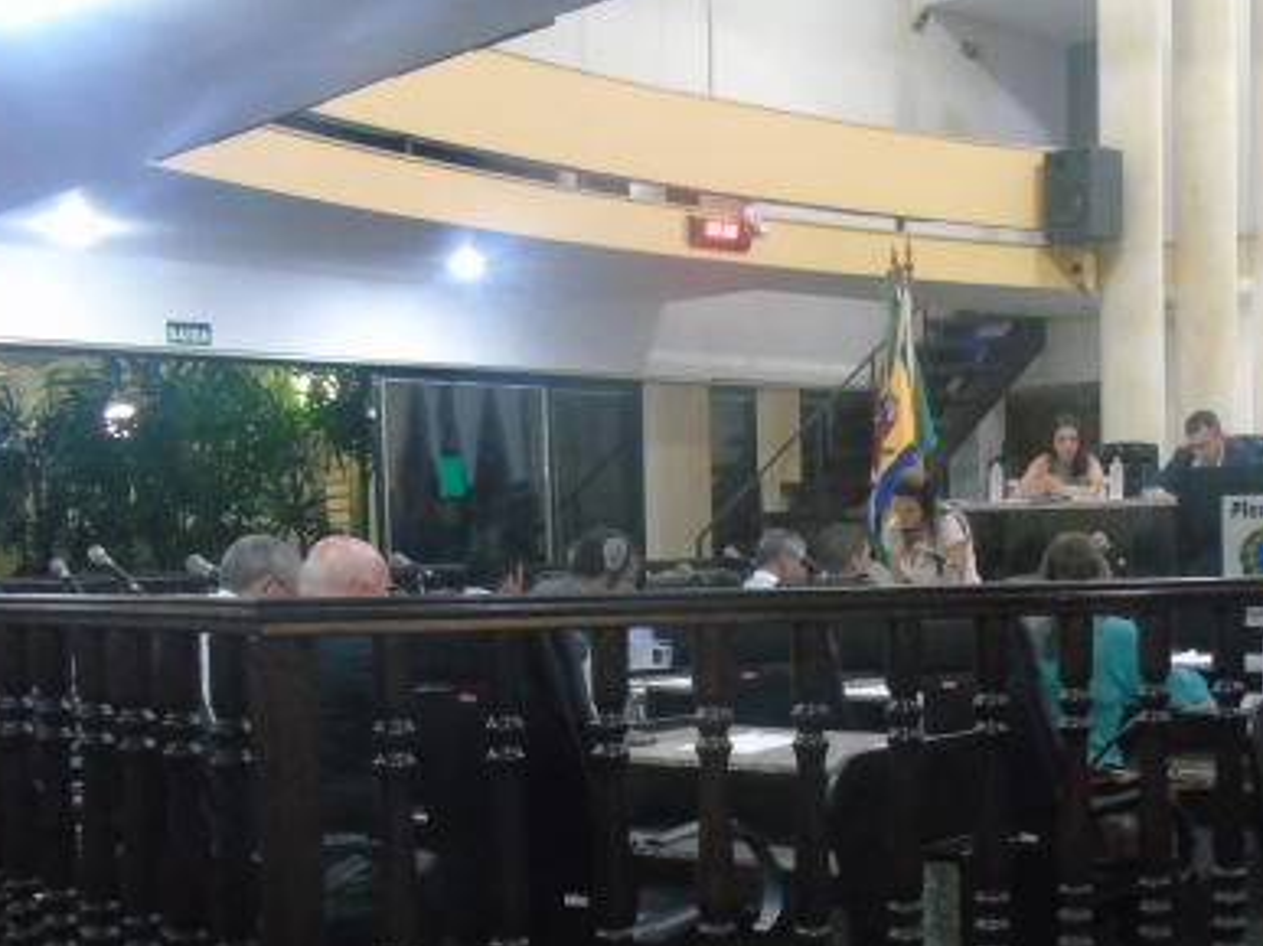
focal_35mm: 48
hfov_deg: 39.2
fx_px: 1751
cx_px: 842
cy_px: 649
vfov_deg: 30.0
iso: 800
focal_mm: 5.2
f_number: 3.6
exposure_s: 1/13
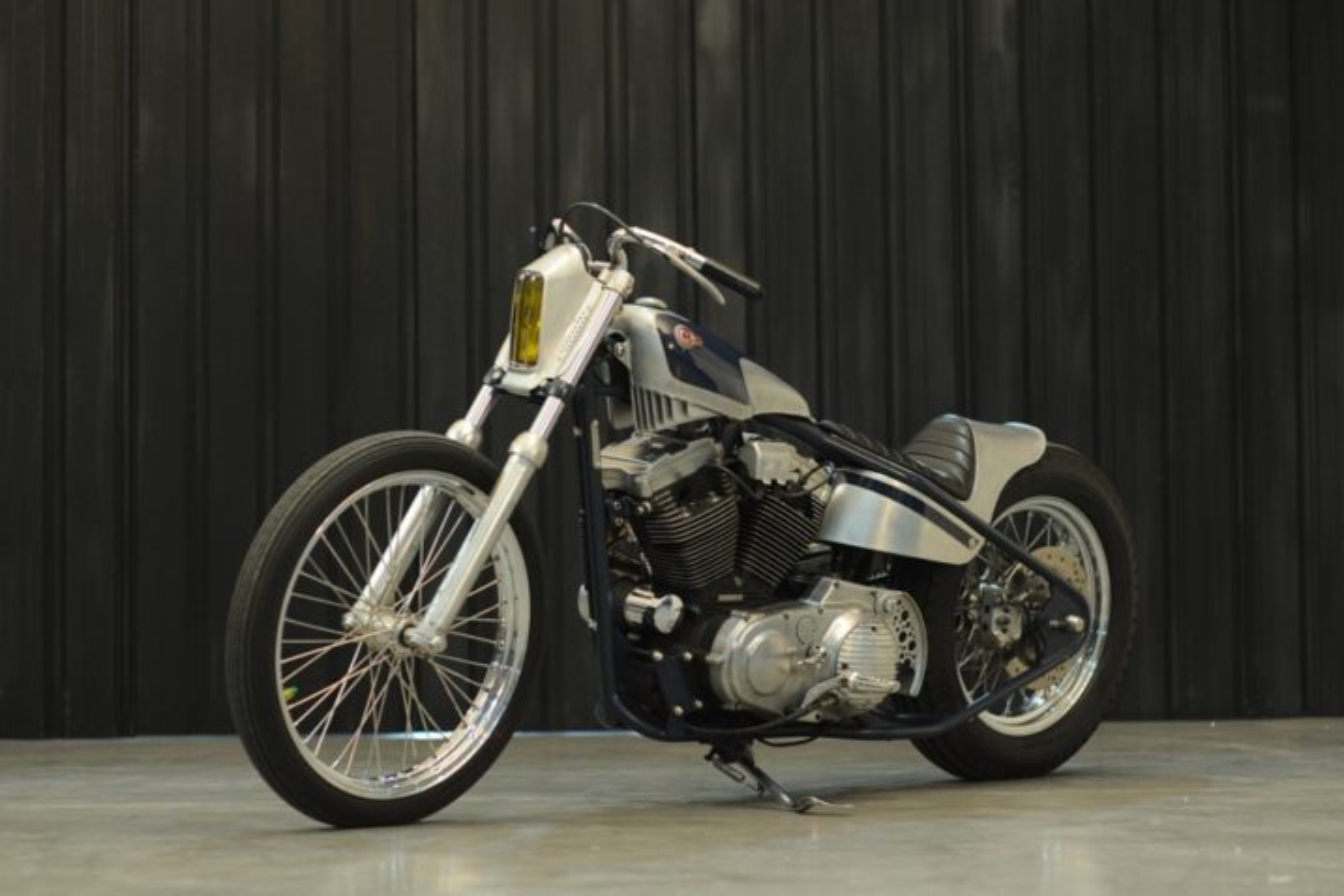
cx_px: 675
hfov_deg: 22.4
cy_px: 434
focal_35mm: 91
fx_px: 3397
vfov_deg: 15.0
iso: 2500
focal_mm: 85
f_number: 2.8
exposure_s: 1/125
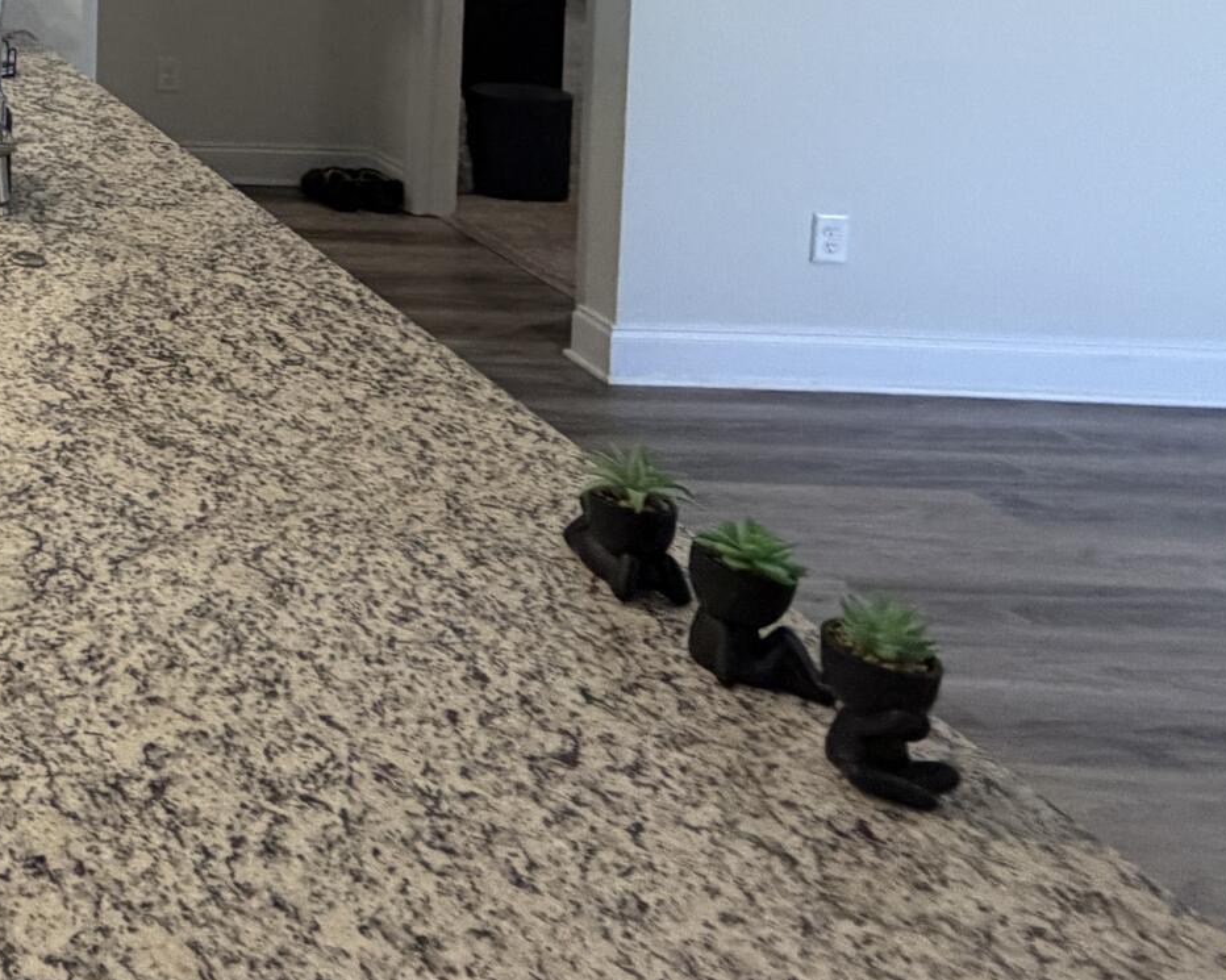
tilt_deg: -3.6
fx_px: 1596
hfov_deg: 29.4
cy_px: -225
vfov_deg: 29.0
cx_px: -529
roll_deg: +0.0
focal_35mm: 44
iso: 320
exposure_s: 1/120
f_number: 2.2
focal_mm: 2.22
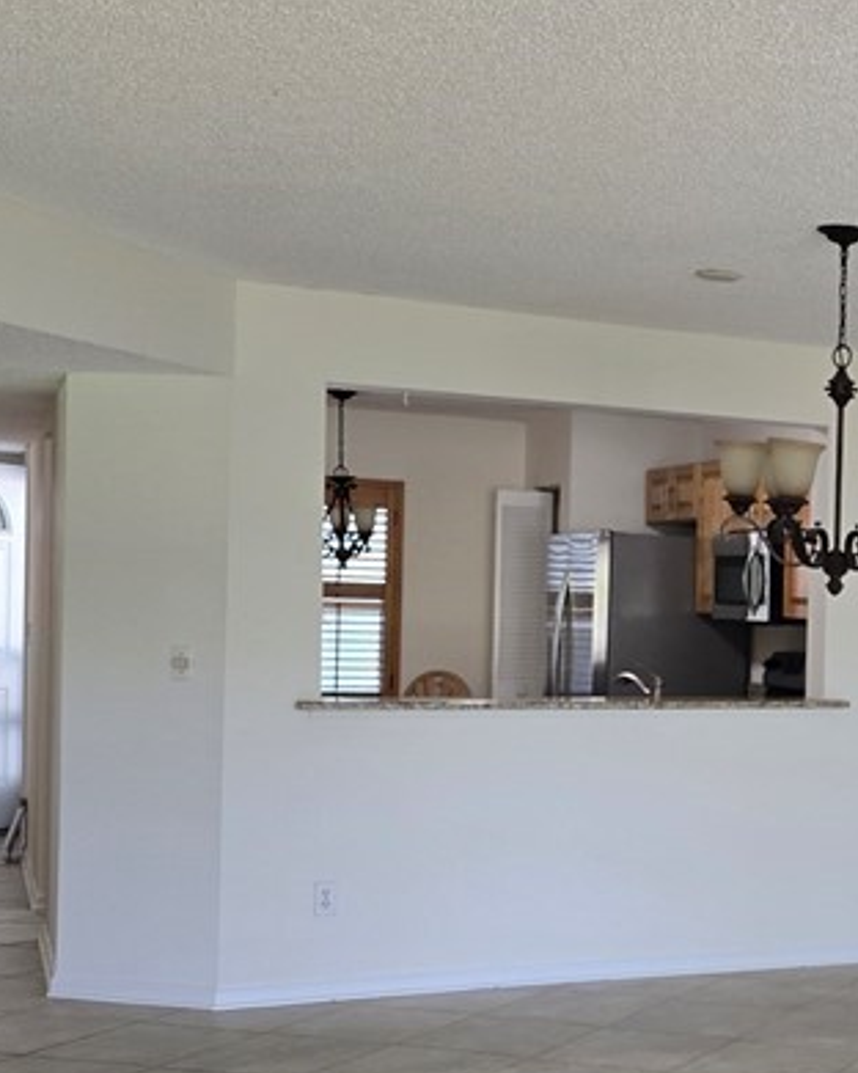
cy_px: 674
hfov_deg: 22.9
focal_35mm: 59
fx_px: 1873
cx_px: 1128
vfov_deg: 31.8
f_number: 1.7
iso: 400
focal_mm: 6.3
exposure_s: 1/120
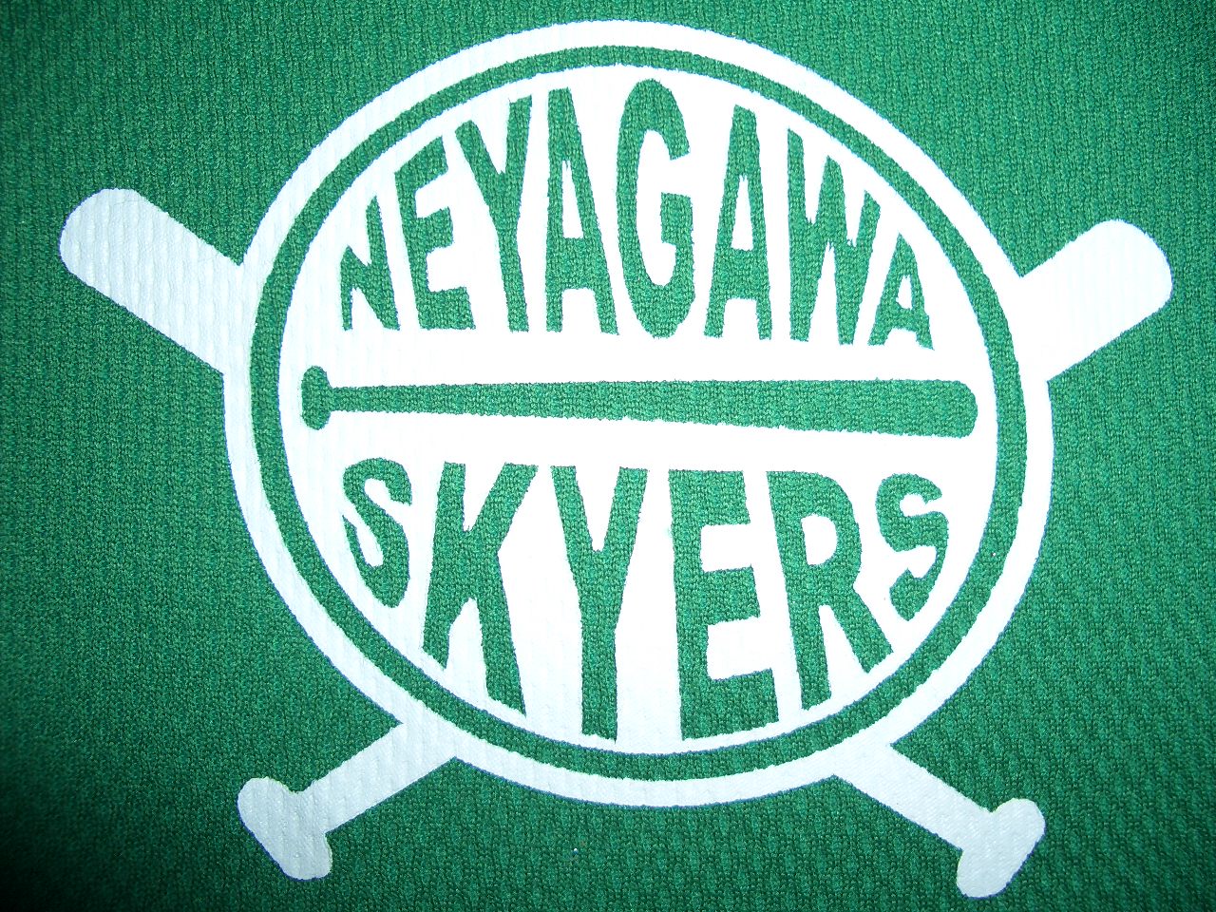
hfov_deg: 52.6
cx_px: 608
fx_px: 1229
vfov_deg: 40.7
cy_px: 456
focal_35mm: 35
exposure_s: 1/60
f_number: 2.6
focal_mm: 5.8
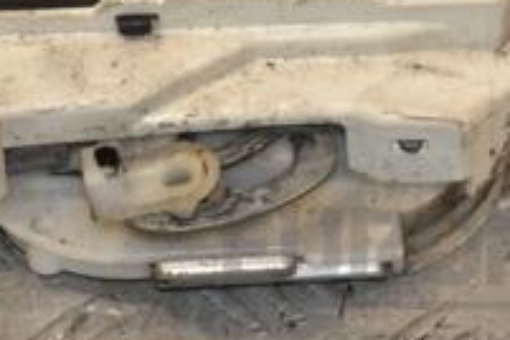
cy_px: -91
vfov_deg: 4.4
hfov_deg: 6.6
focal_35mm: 313
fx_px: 4434
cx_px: 175
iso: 800
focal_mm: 70
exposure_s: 1/200
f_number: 10
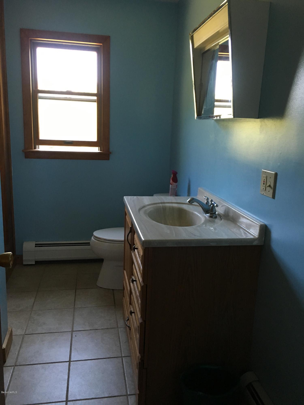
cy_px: 202
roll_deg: -3.4
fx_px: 340
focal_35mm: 29
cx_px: 152
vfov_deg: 61.7
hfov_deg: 48.2
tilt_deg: -10.2
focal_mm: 4.15
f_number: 2.2
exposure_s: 1/30
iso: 125
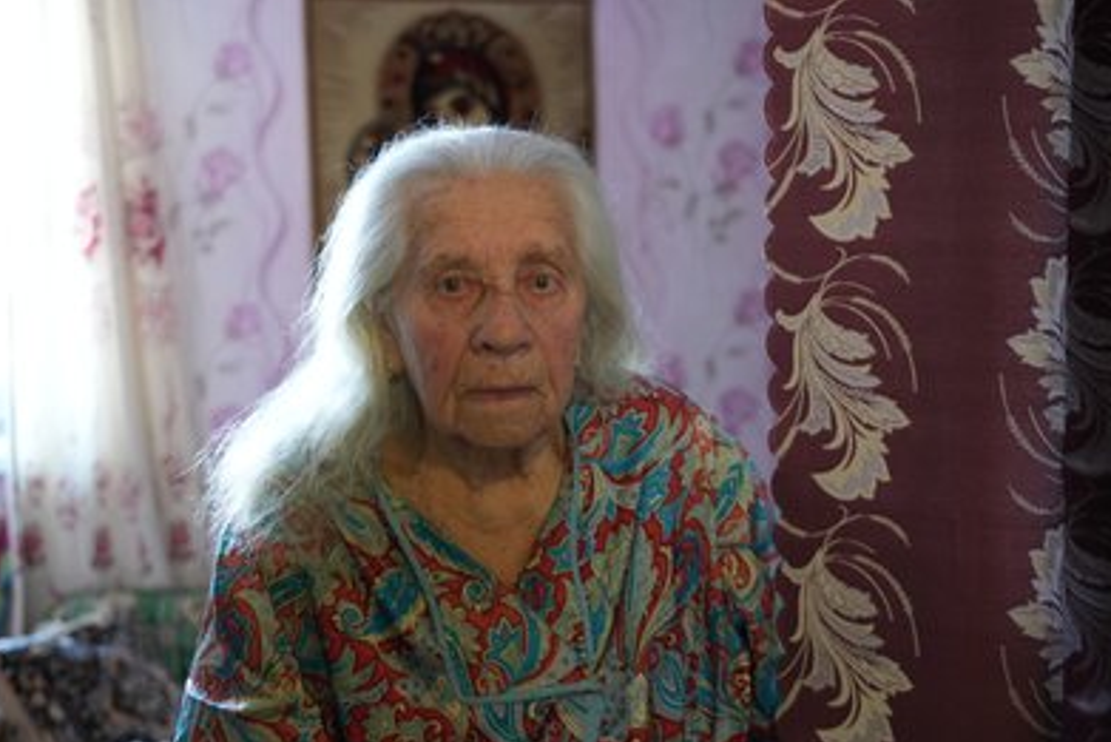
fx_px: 1389
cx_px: 551
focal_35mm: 45
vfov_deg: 29.9
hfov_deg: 43.6
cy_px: 377
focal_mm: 44
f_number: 4
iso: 1600
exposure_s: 1/50
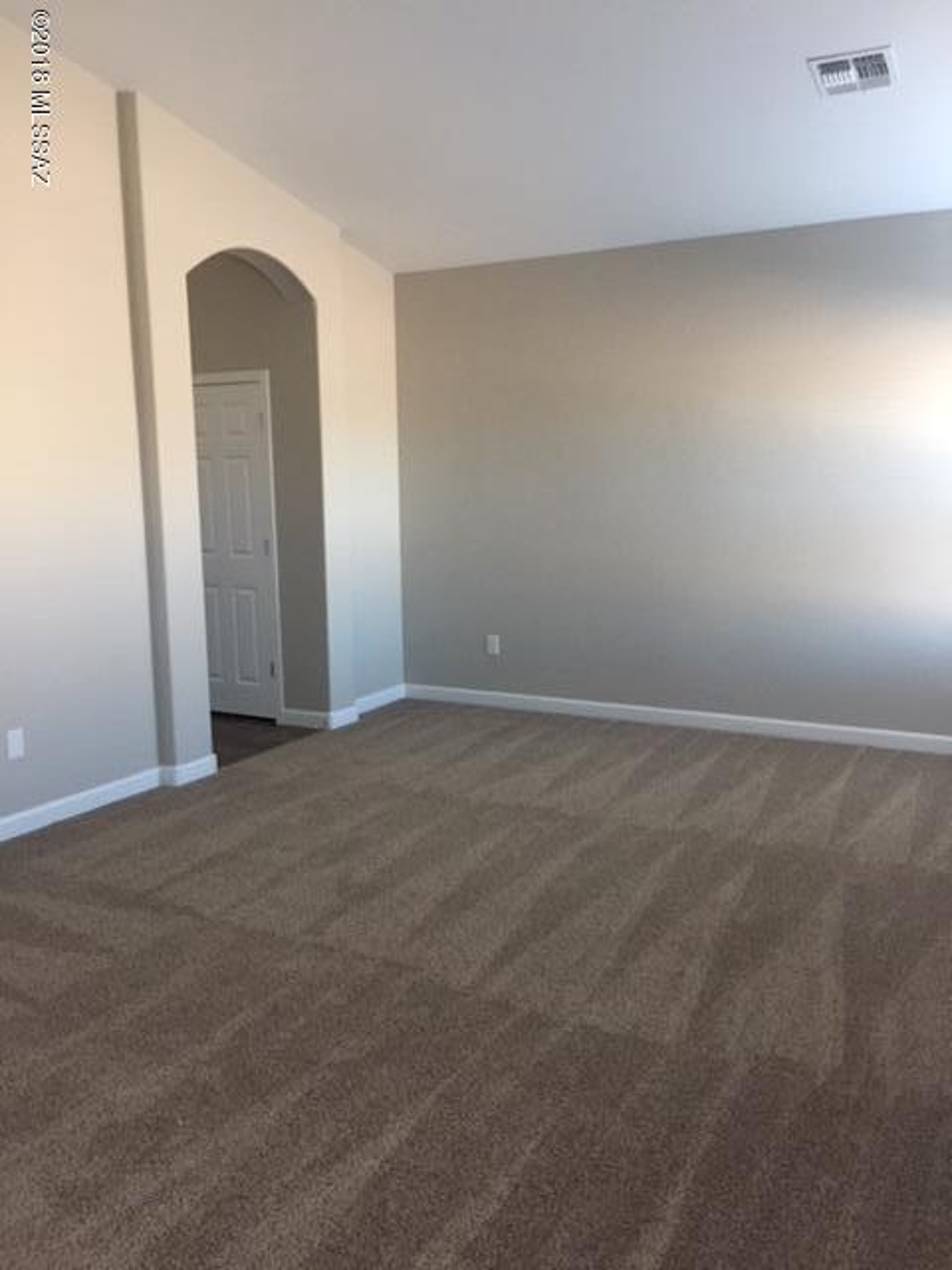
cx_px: 476
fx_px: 1063
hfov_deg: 48.2
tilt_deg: -8.3
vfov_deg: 61.7
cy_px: 635
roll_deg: +1.2
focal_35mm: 29
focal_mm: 4.15
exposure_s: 1/15
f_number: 2.2
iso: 125
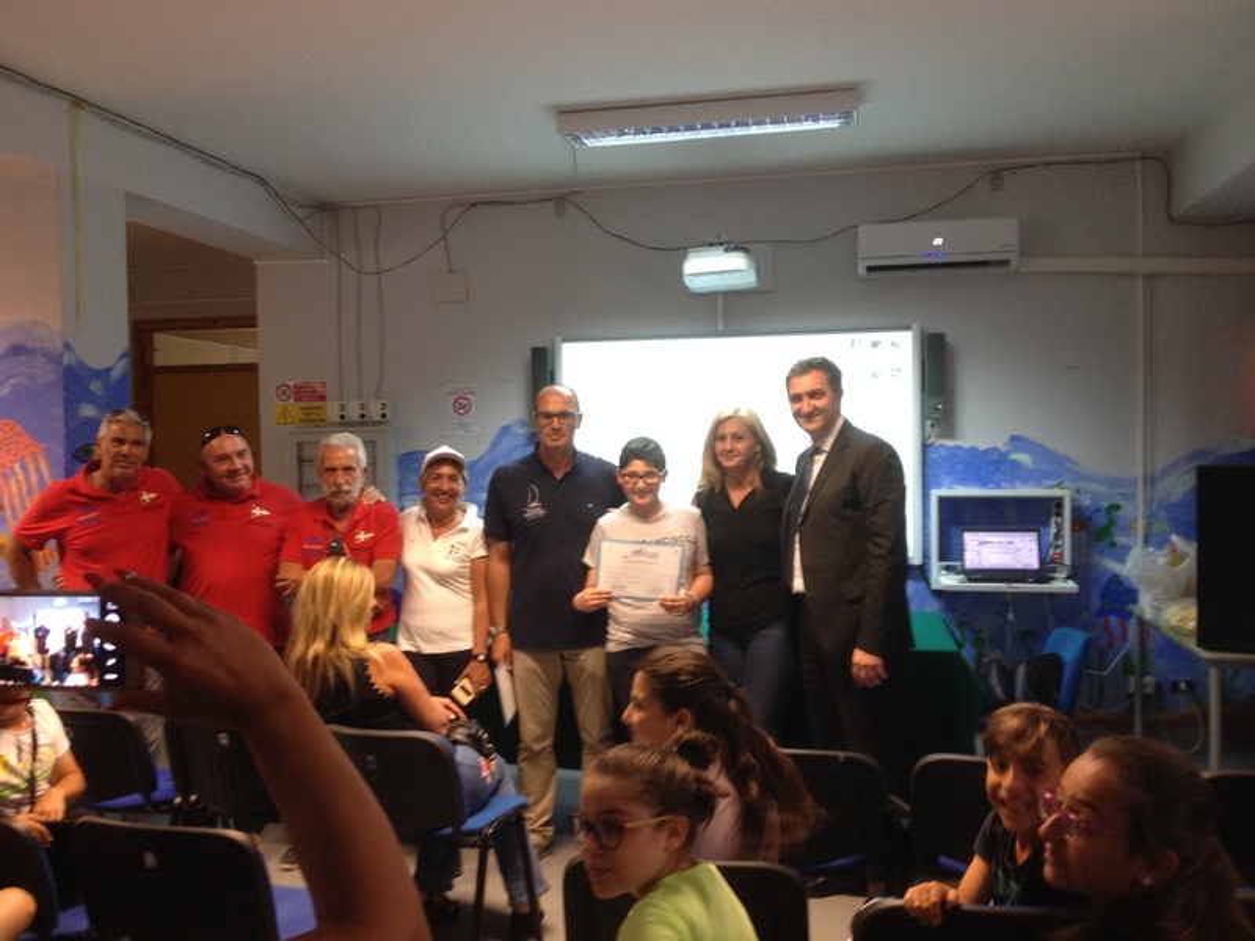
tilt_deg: -4.5
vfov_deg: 40.7
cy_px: 470
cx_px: 628
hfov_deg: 52.6
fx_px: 1269
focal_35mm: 35
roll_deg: +1.0
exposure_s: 1/20
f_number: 2.4
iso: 160
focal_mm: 4.28
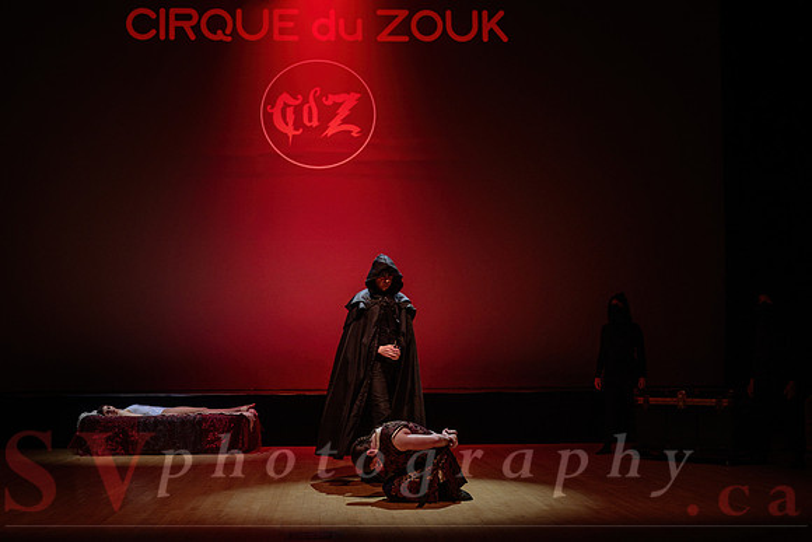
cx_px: 371
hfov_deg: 43.3
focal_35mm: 45
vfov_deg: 29.7
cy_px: 303
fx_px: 1022
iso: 1600
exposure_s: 1/100
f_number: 2.8
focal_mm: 39
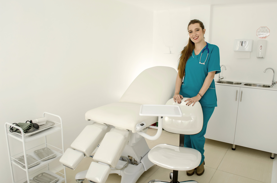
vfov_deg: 47.7
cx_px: 138
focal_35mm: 27
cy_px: 92
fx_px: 207
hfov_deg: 67.5
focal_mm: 18
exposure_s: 1/180
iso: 400
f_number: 9.5
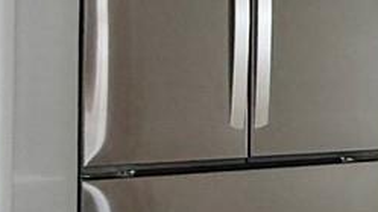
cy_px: 48
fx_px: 982
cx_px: 1025
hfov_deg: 12.9
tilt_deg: +0.2
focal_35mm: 98
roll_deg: +0.0
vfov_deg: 12.3
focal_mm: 2.22
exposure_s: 1/120
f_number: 2.2
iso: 250
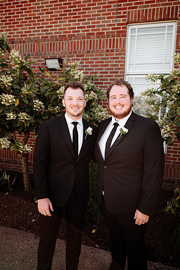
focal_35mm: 27
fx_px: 202
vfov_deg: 67.3
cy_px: 144
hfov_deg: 47.9
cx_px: 96
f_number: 2.2
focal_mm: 24
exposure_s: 1/500
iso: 125
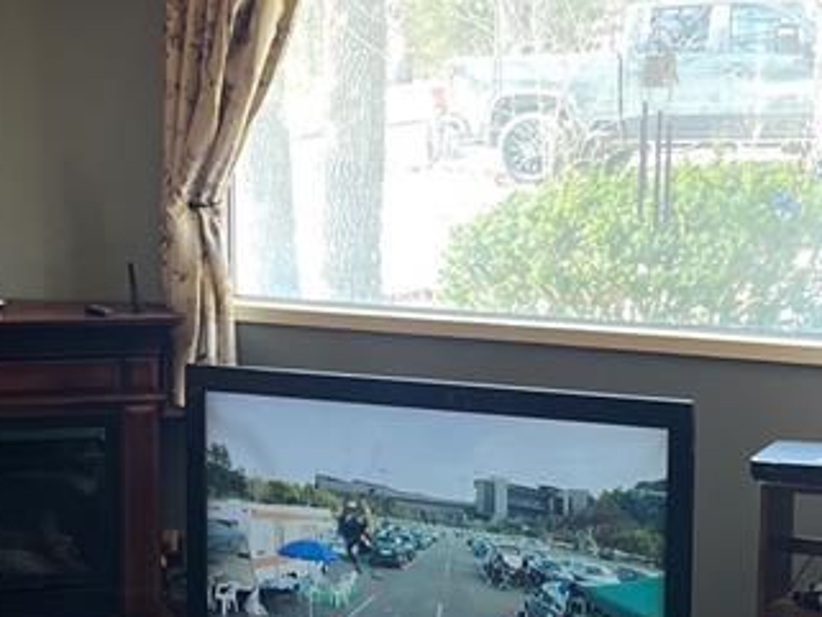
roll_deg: -0.2
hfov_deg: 23.5
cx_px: 433
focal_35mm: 83
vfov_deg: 17.8
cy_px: 366
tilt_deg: -8.6
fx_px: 1972
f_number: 1.6
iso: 125
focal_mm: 5.1
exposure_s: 1/90
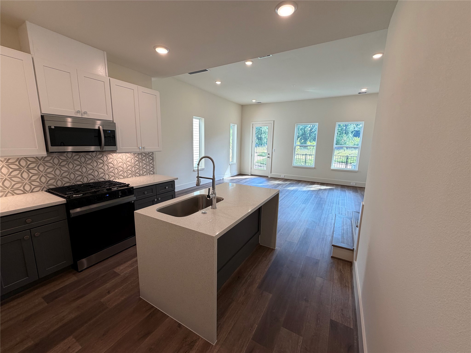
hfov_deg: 102.1
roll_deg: -1.3
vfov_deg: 85.7
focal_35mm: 14
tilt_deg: -9.3
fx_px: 190
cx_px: 236
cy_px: 176
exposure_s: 1/120
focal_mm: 2.22
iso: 100
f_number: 2.2
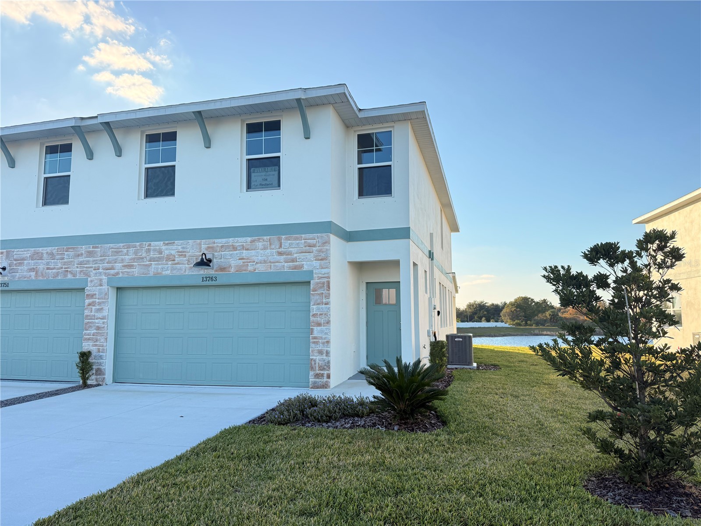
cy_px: 263
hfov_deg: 71.6
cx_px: 350
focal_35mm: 24
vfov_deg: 56.8
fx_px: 486
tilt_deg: +7.1
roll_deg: +0.1
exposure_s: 1/1585
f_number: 1.78
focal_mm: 6.76
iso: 100
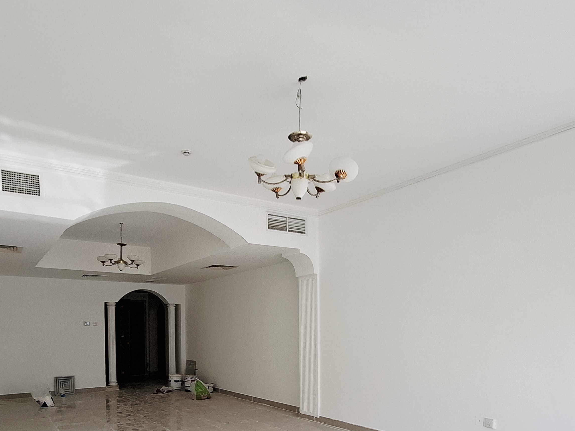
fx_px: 382
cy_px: 337
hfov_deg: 73.2
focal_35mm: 23
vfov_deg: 55.3
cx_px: 231
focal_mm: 1.74
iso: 40
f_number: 2.2
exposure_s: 1/50
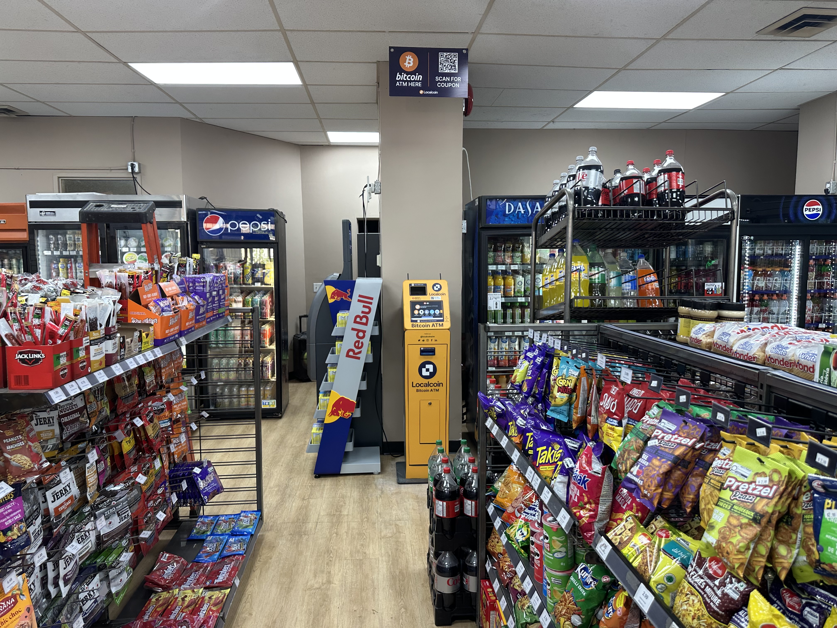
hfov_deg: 71.6
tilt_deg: -5.6
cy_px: 314
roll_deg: +0.5
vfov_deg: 56.8
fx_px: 580
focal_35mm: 24
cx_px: 418
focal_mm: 6.86
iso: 125
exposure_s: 1/120
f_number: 1.78
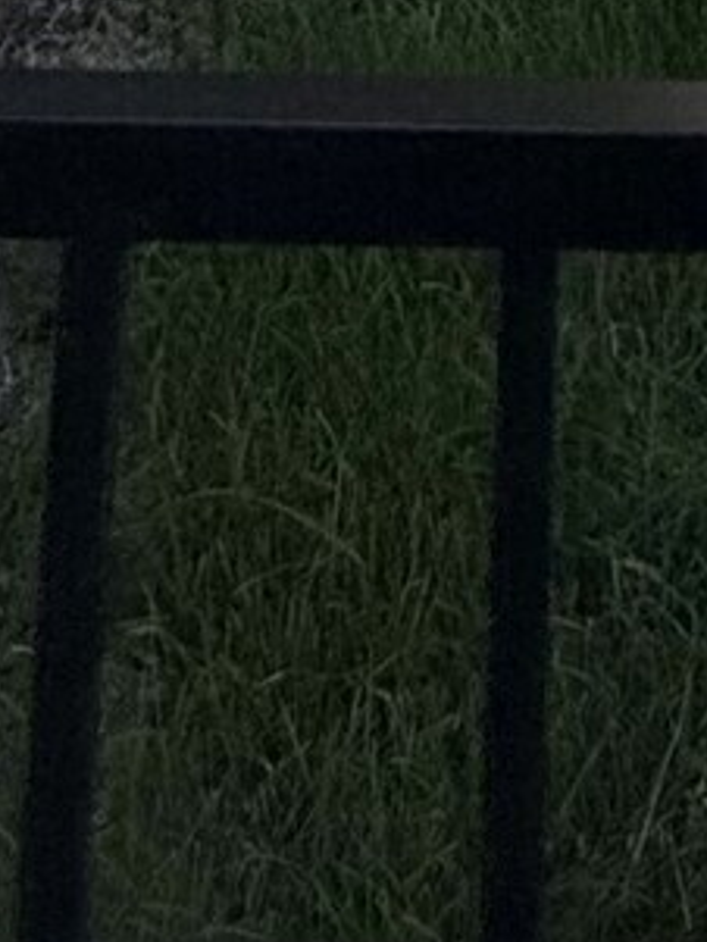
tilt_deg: +20.9
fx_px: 2912
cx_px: 813
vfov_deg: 9.3
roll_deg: -1.1
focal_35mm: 107
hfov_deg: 13.5
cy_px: -2447
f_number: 2.2
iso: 50
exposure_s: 1/1901
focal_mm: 2.22
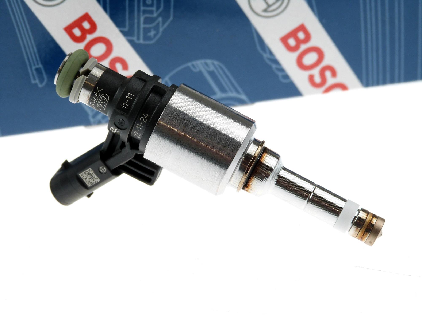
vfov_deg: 13.0
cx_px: 211
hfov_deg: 17.3
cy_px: 158
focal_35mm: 114
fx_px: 1390
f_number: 3.5
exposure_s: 1/100
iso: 100
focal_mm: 20.4
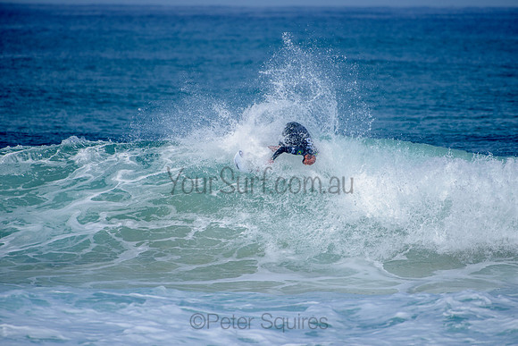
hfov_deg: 3.8
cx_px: 273
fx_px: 7858
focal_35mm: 546
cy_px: 164
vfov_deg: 2.5
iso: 125
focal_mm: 500
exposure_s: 1/2000
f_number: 5.6
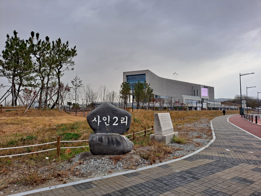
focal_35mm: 25
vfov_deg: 54.9
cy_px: 98
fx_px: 188
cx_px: 130
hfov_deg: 69.4
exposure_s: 1/347
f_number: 2
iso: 32
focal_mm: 4.6
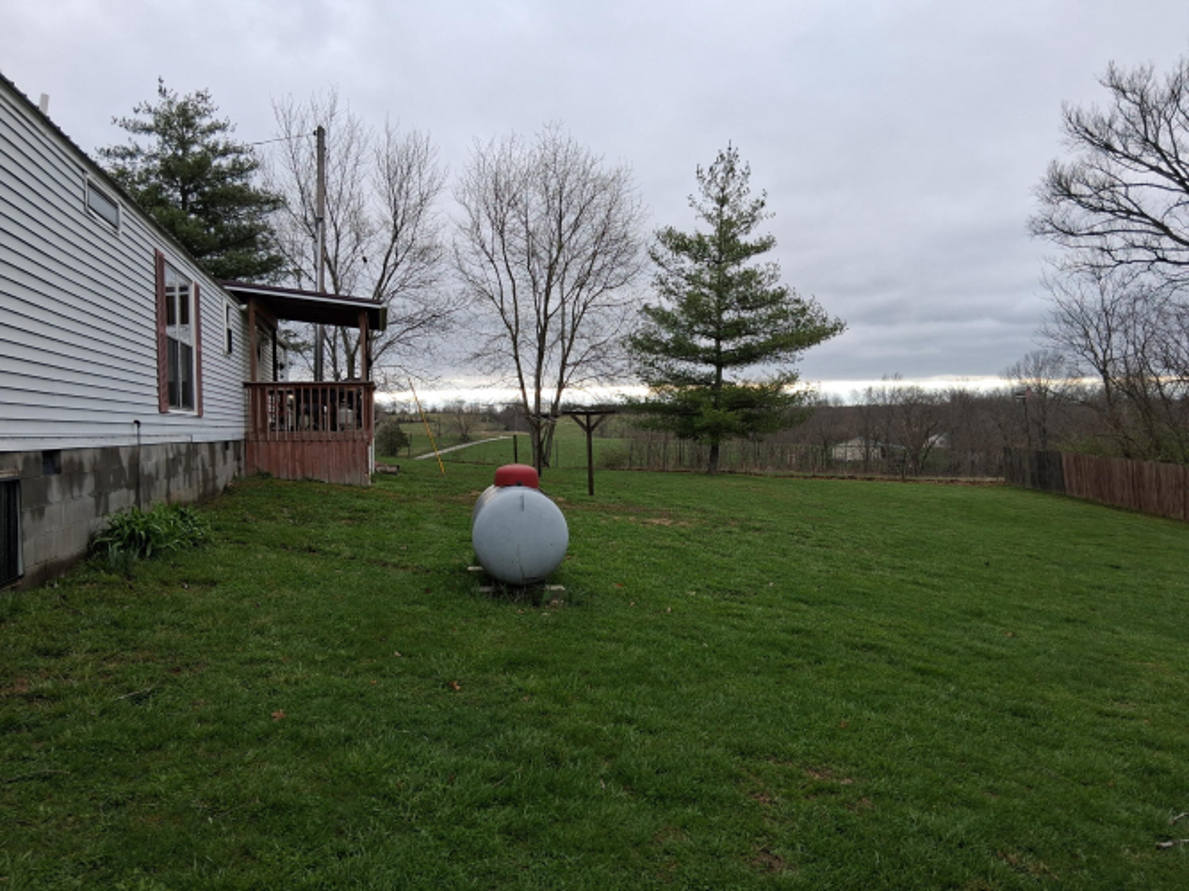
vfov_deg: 53.0
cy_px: 446
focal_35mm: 26
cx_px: 594
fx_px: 893
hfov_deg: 67.3
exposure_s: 1/133
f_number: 1.8
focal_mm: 3.98
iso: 25
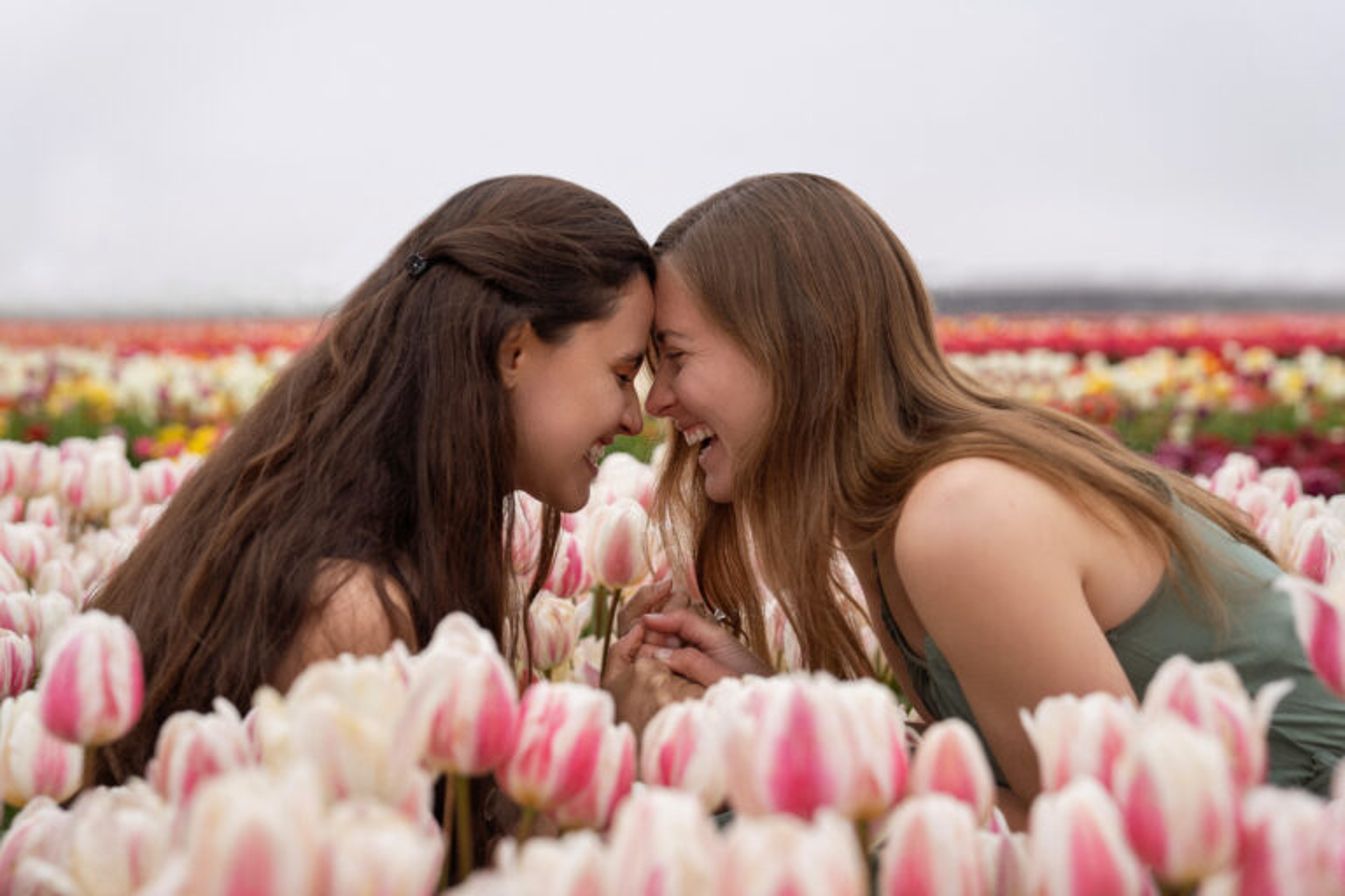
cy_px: 448
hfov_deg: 40.3
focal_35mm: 49
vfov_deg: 27.5
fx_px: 1831
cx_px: 672
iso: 1250
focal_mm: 49
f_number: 2.8
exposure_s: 1/500
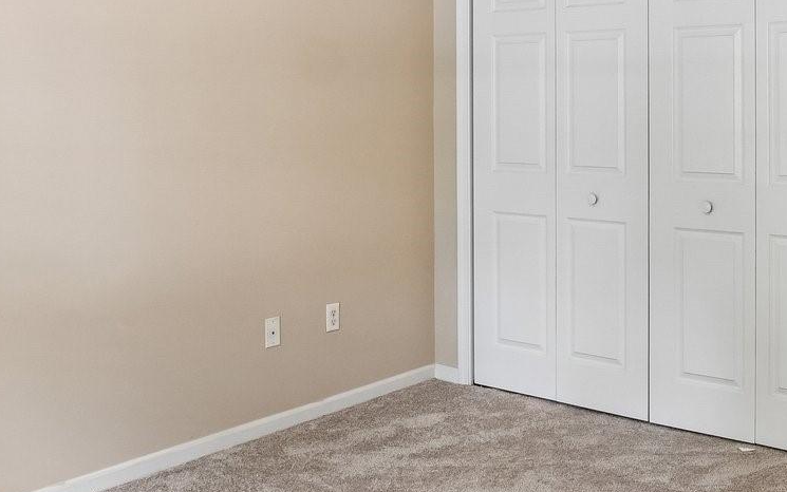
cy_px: 109
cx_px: 546
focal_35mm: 42
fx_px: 901
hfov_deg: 46.2
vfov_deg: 29.9
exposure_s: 1/8
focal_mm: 10
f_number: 8
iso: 400
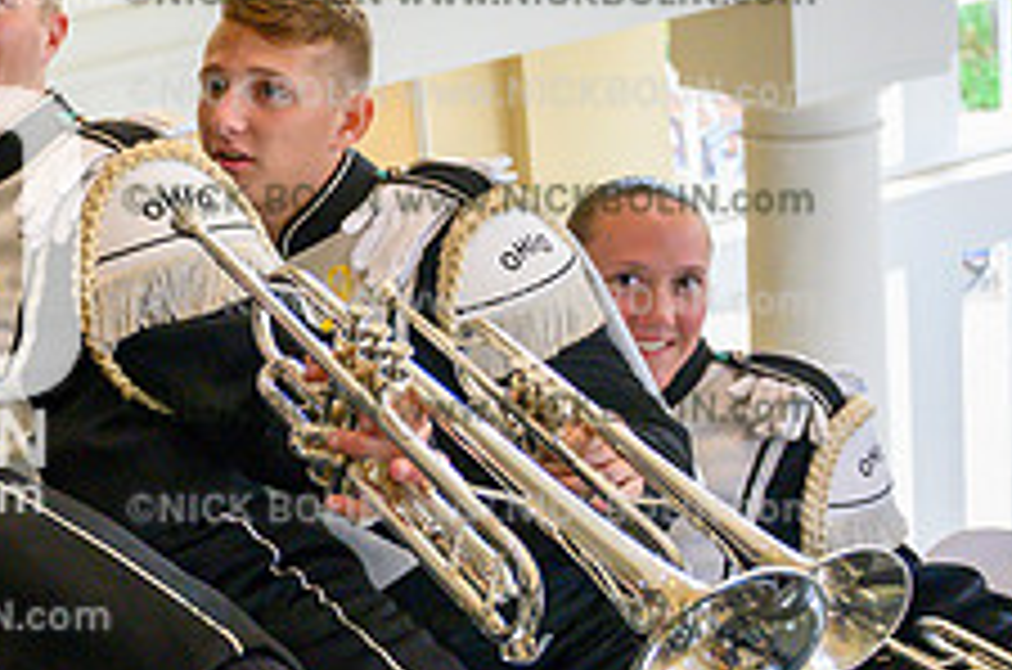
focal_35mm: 62
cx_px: -238
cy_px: 301
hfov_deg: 27.9
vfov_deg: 21.8
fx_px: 1739
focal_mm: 24
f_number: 4
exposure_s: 1/800
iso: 6400
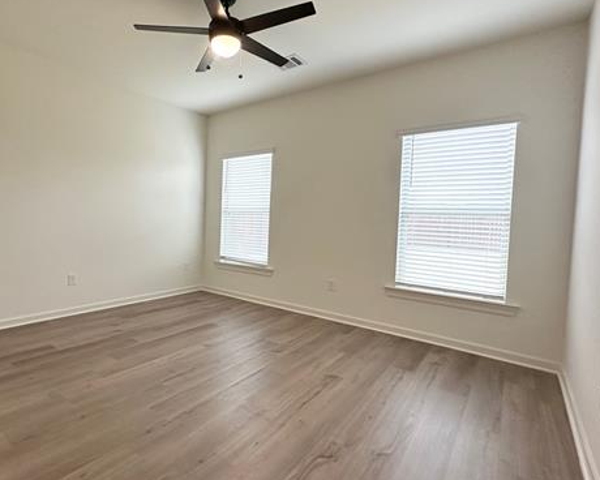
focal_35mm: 19
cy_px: 233
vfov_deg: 70.8
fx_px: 337
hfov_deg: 81.9
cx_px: 228
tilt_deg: -2.1
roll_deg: -2.0
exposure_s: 1/120
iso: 160
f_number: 2.2
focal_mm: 2.22
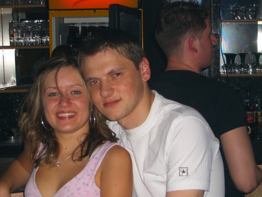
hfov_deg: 22.2
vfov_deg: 16.8
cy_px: 125
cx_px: 135
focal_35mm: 88
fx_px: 666
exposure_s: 1/60
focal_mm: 14.2
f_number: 4
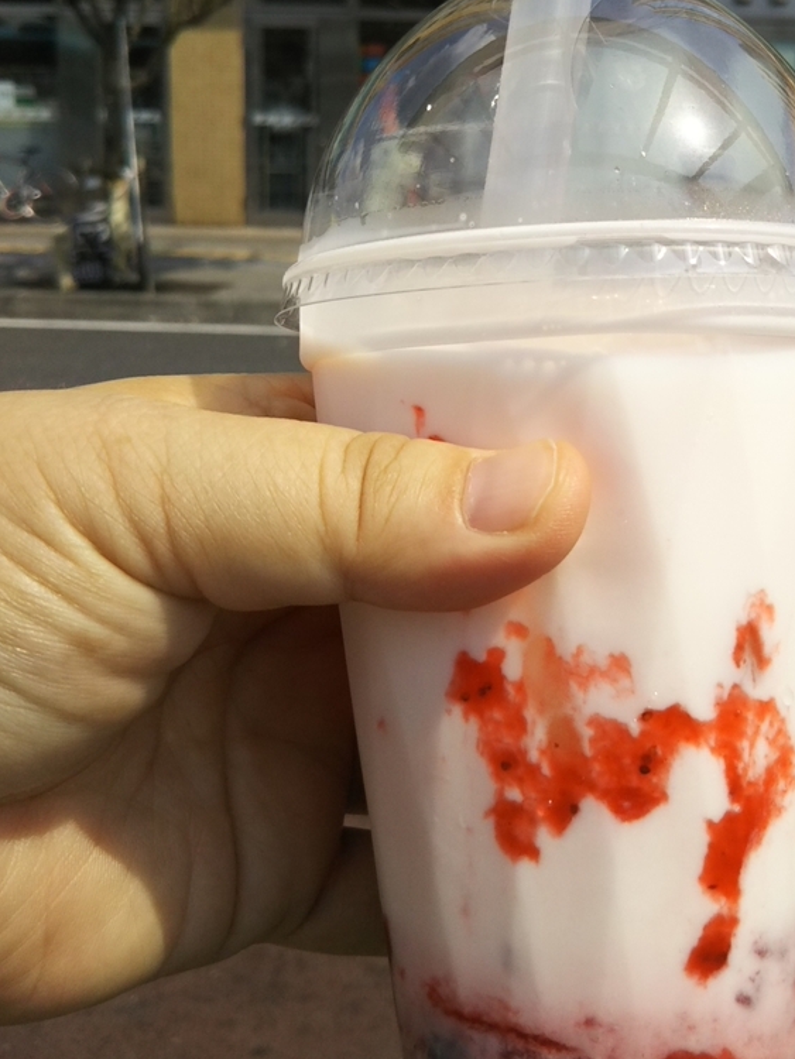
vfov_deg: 39.3
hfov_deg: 29.8
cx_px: 599
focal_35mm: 48
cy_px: 373
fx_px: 1469
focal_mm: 4
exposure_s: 1/1456
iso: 25
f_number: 2.2
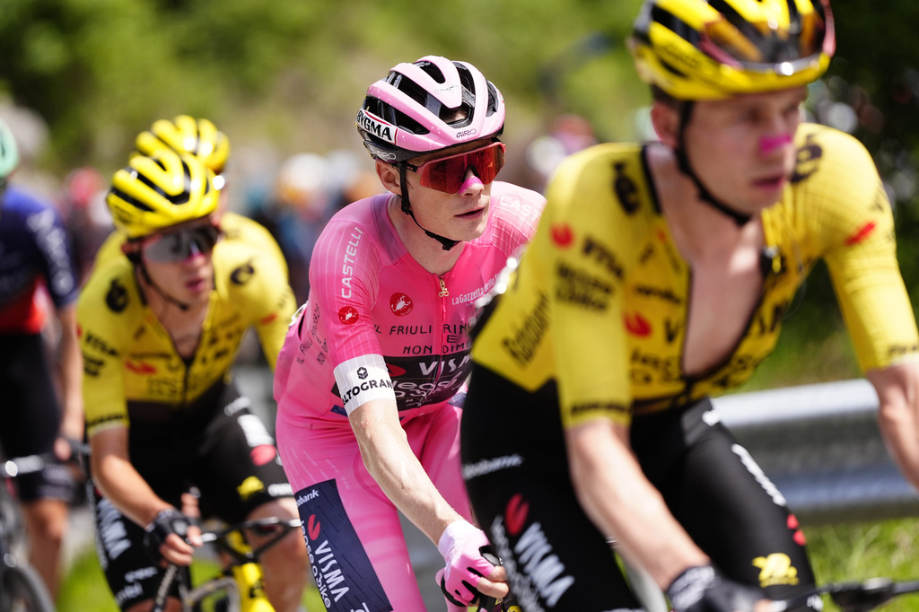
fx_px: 5104
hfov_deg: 10.3
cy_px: 306
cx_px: 460
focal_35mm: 200
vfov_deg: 6.9
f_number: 2.8
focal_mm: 200
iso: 800
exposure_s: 1/8000
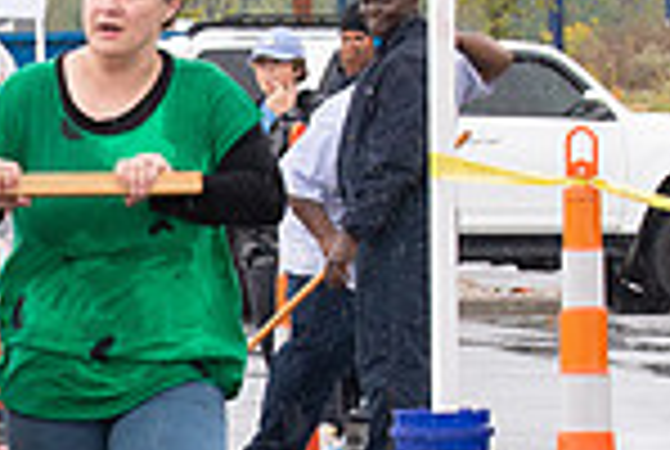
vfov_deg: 3.2
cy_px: 508
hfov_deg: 4.8
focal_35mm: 428
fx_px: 7981
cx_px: -139
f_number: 7.1
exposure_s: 1/400
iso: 800
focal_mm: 70
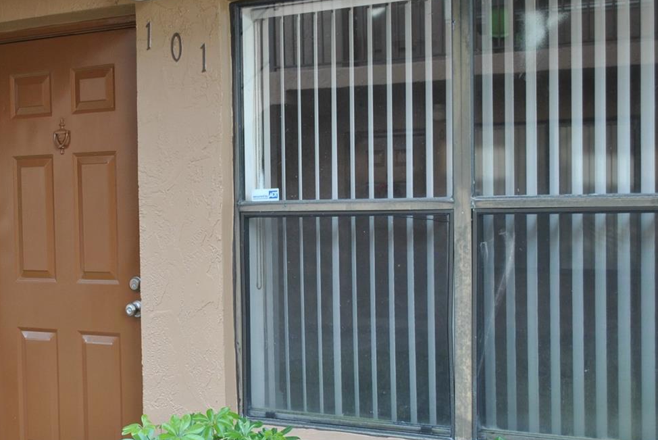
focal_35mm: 69
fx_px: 1262
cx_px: 190
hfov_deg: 28.9
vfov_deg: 19.7
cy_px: 278
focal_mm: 28
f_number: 4.5
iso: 200
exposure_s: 1/50
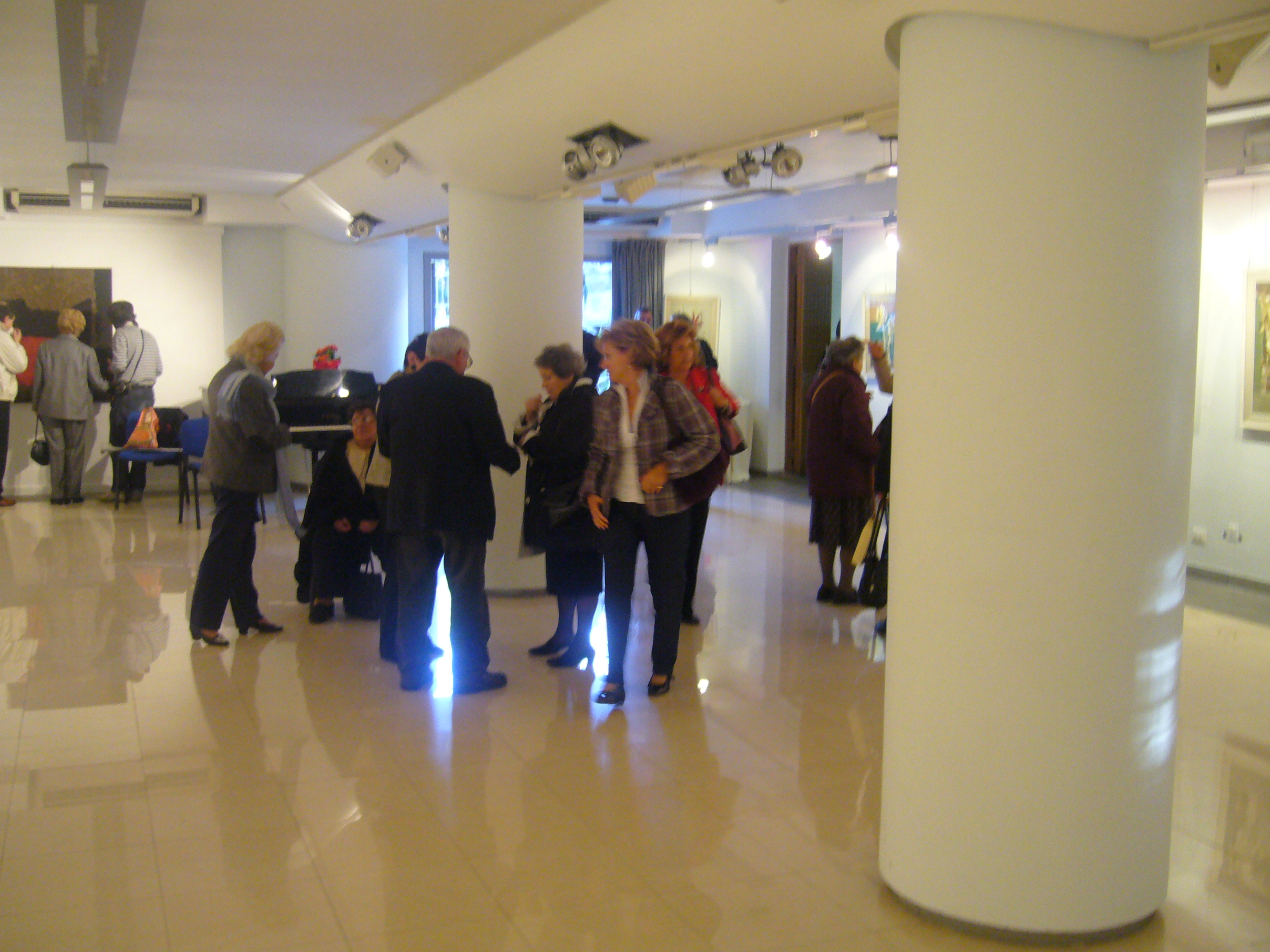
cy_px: 460
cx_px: 640
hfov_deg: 50.1
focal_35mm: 37
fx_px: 1357
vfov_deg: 38.7
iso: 200
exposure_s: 1/10
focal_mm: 5.8
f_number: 2.8
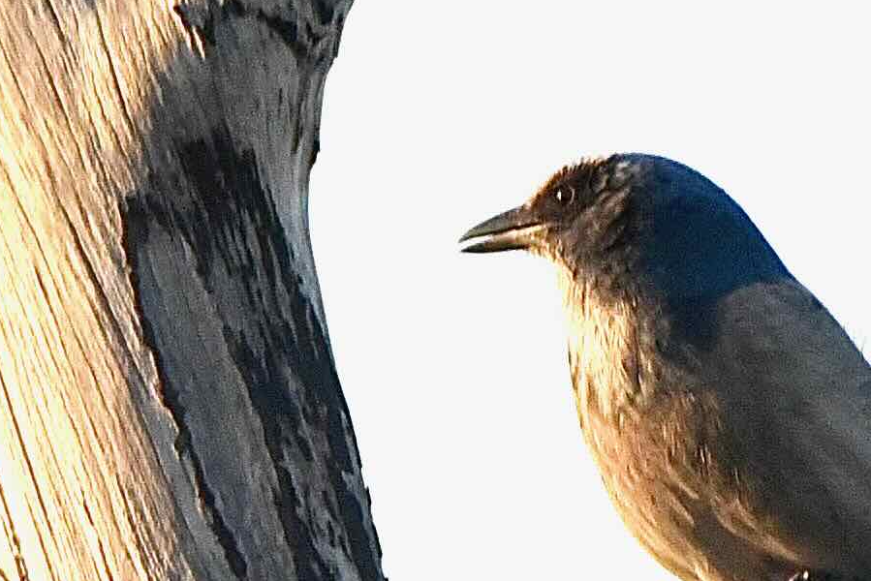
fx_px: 32115
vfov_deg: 1.0
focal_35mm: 1327
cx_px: 564
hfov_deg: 1.6
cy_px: 437
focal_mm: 600
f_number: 14
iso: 2500
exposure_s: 1/800
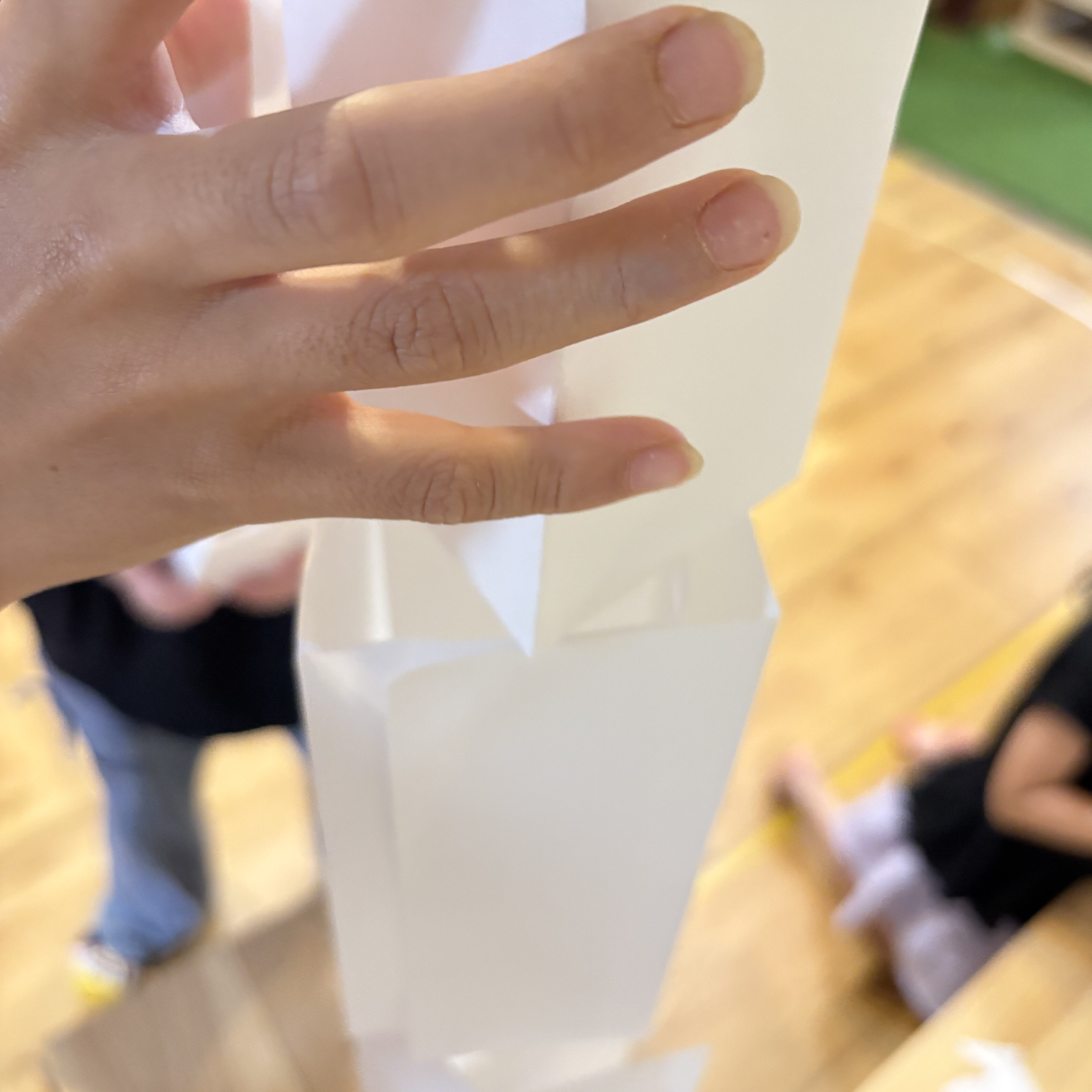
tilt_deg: -42.0
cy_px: 475
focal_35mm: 31
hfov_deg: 52.5
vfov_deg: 52.4
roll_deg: -4.2
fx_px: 1106
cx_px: 551
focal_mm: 5.96
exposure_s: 1/60
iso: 320
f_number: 1.6
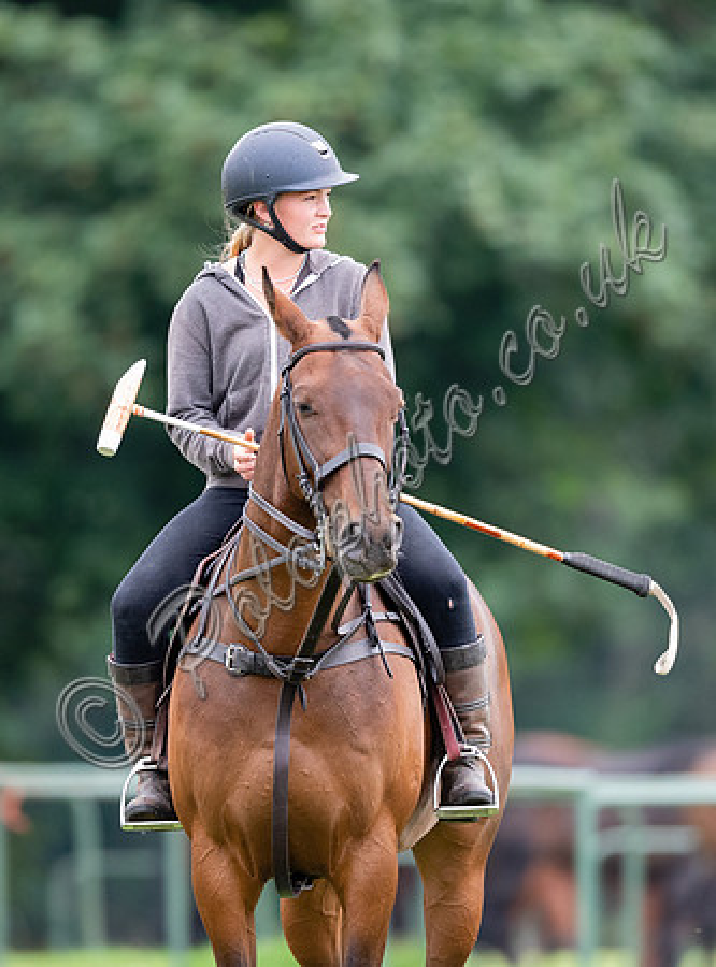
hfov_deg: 1.7
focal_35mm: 861
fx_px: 23954
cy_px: 392
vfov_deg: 2.3
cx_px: 298
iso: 1250
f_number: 4
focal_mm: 500
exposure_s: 1/500
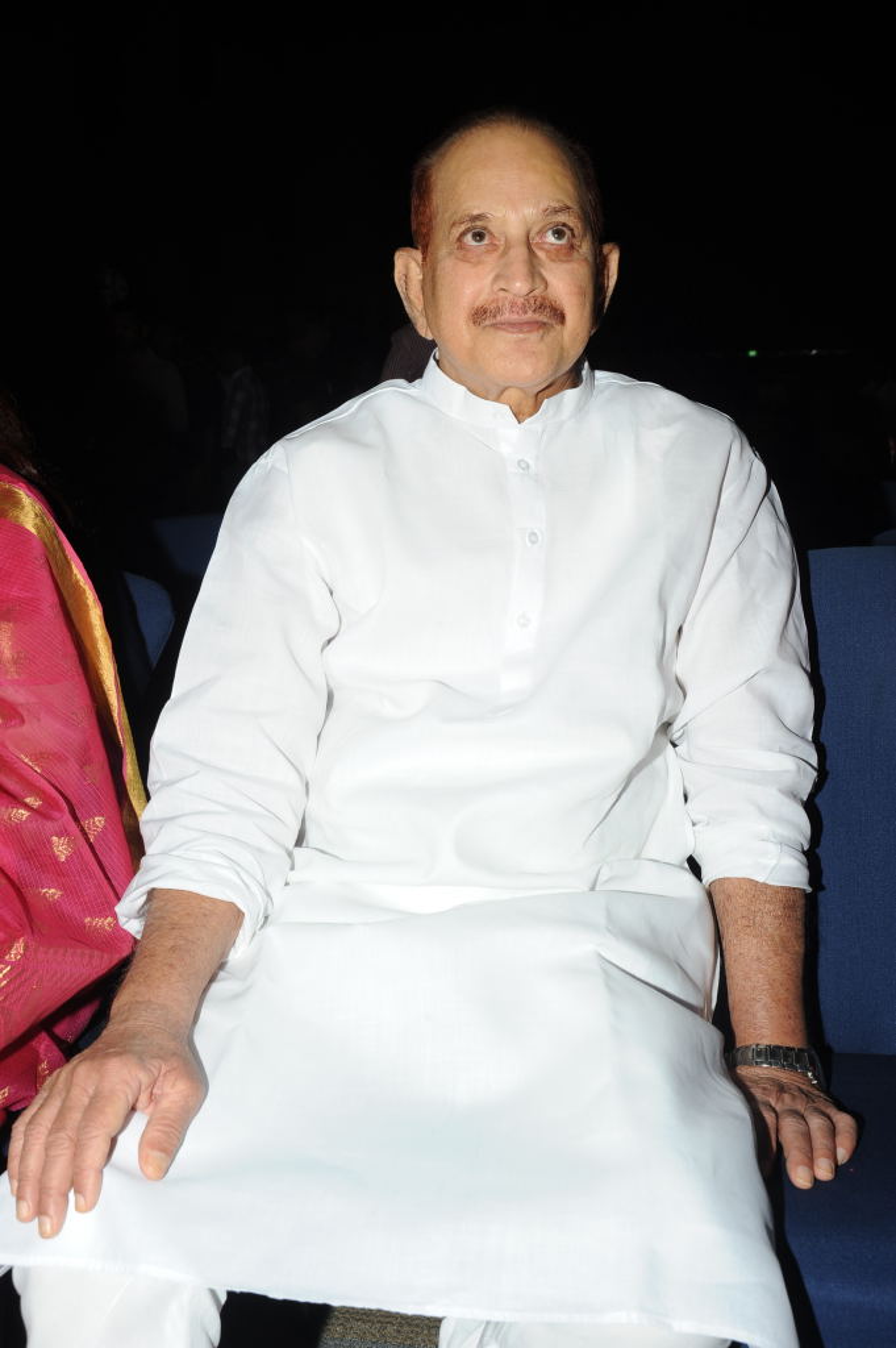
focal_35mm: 45
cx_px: 448
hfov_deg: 29.8
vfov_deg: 43.6
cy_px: 674
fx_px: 1683
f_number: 14
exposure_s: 1/125
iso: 320
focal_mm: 45
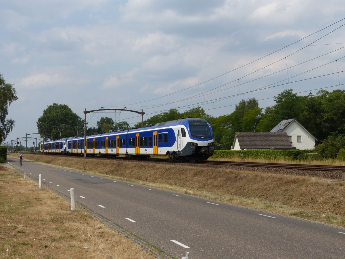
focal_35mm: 55
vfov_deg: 26.6
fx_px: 548
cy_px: 130
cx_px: 172
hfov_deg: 34.9
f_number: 4
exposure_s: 1/1300
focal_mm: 9.9
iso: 100
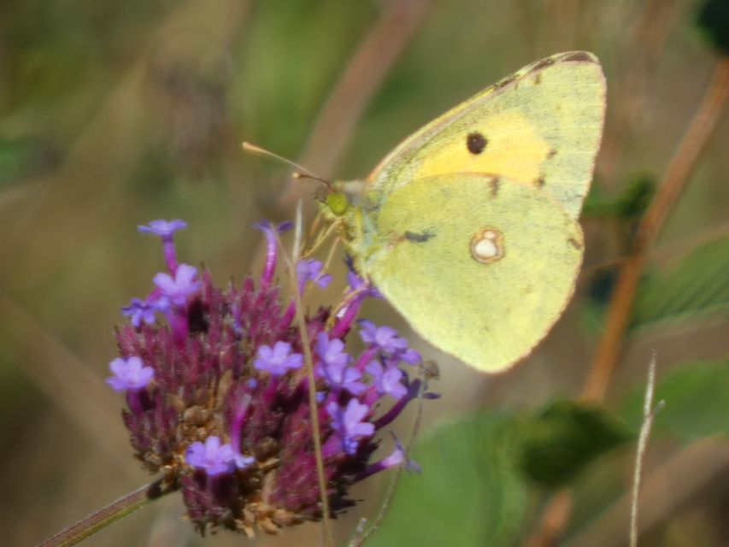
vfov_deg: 1.2
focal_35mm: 1196
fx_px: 25191
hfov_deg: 1.7
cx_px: 364
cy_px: 274
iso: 80
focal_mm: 214.2
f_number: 5.9
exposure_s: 1/200
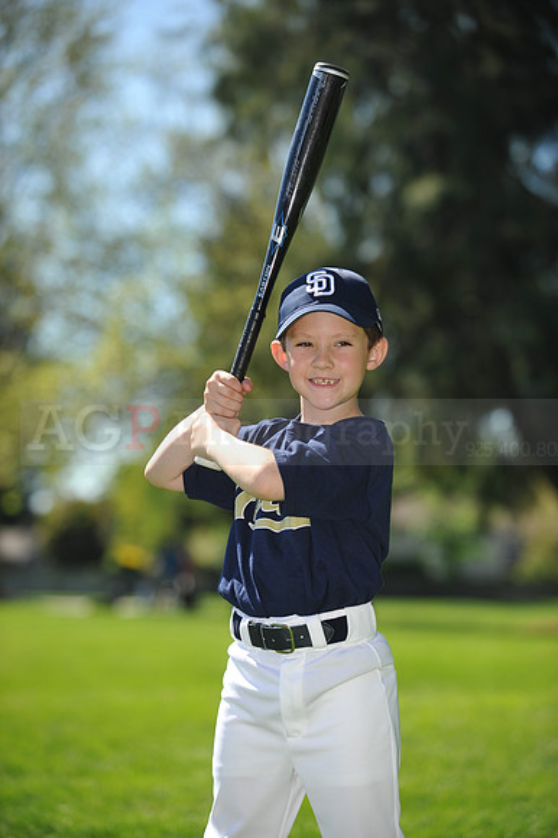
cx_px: 279
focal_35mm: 130
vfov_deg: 15.8
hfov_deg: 10.5
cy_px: 419
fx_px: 3026
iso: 200
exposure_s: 1/1250
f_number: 4
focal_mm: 130
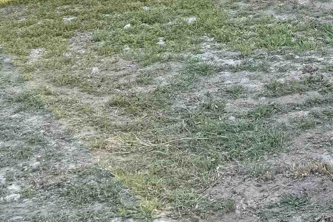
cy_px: -160
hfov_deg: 22.6
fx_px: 786
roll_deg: -0.3
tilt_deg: -0.4
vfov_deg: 14.4
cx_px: 363
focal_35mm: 85
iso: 80
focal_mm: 6.76
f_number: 1.78
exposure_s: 1/4167
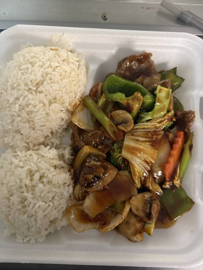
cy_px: 135
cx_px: 102
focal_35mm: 24
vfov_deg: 71.6
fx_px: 188
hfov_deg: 56.8
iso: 800
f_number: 1.78
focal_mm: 6.76
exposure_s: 1/30
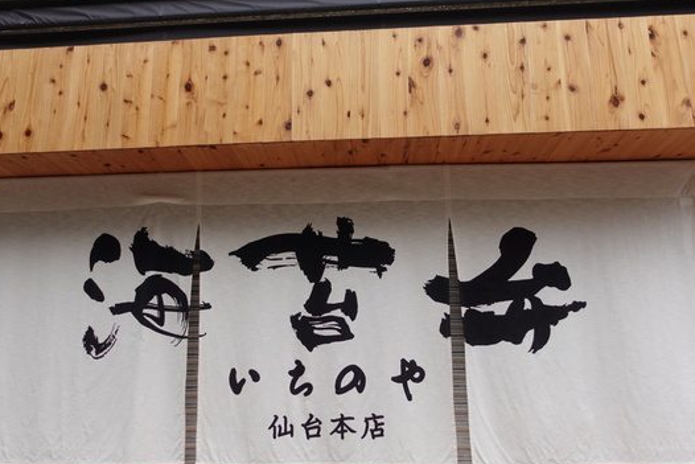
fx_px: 599
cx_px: 329
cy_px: 241
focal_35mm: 31
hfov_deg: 60.2
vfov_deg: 42.3
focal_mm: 9.4
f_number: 2
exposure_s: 1/125
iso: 125
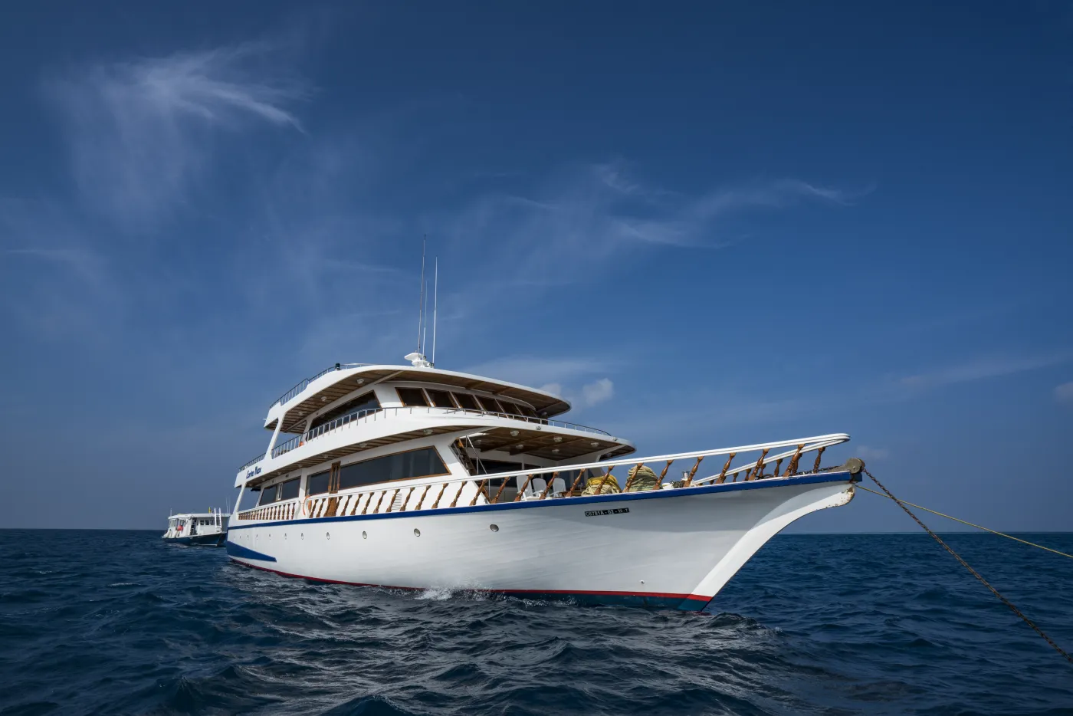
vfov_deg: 70.5
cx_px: 536
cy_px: 358
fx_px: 507
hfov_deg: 93.3
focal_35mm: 17
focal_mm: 17
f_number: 14
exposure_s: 1/200
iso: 100
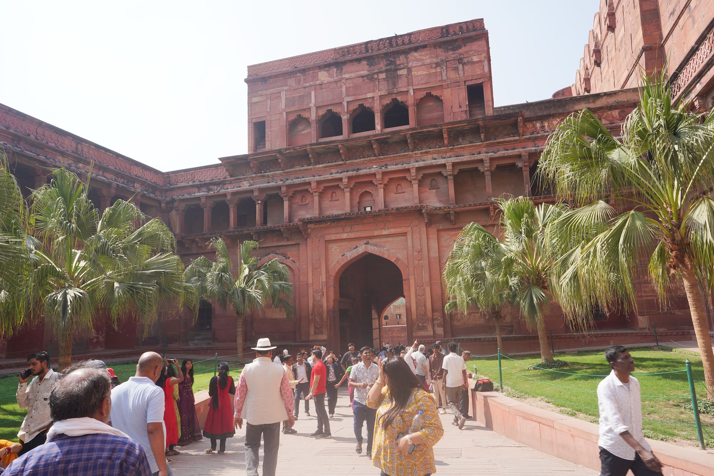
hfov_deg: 73.7
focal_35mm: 24
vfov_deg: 53.1
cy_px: 238
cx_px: 357
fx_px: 476
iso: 100
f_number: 11
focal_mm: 24
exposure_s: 1/100
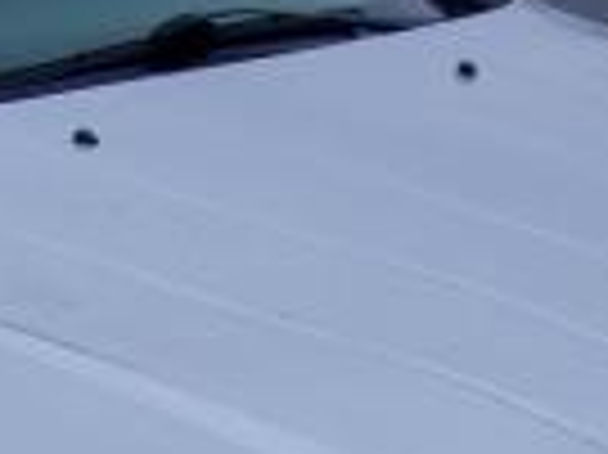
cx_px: -9
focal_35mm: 160
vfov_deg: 9.2
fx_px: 2808
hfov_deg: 12.2
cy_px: 463
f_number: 3
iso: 80
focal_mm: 4.9
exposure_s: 1/400
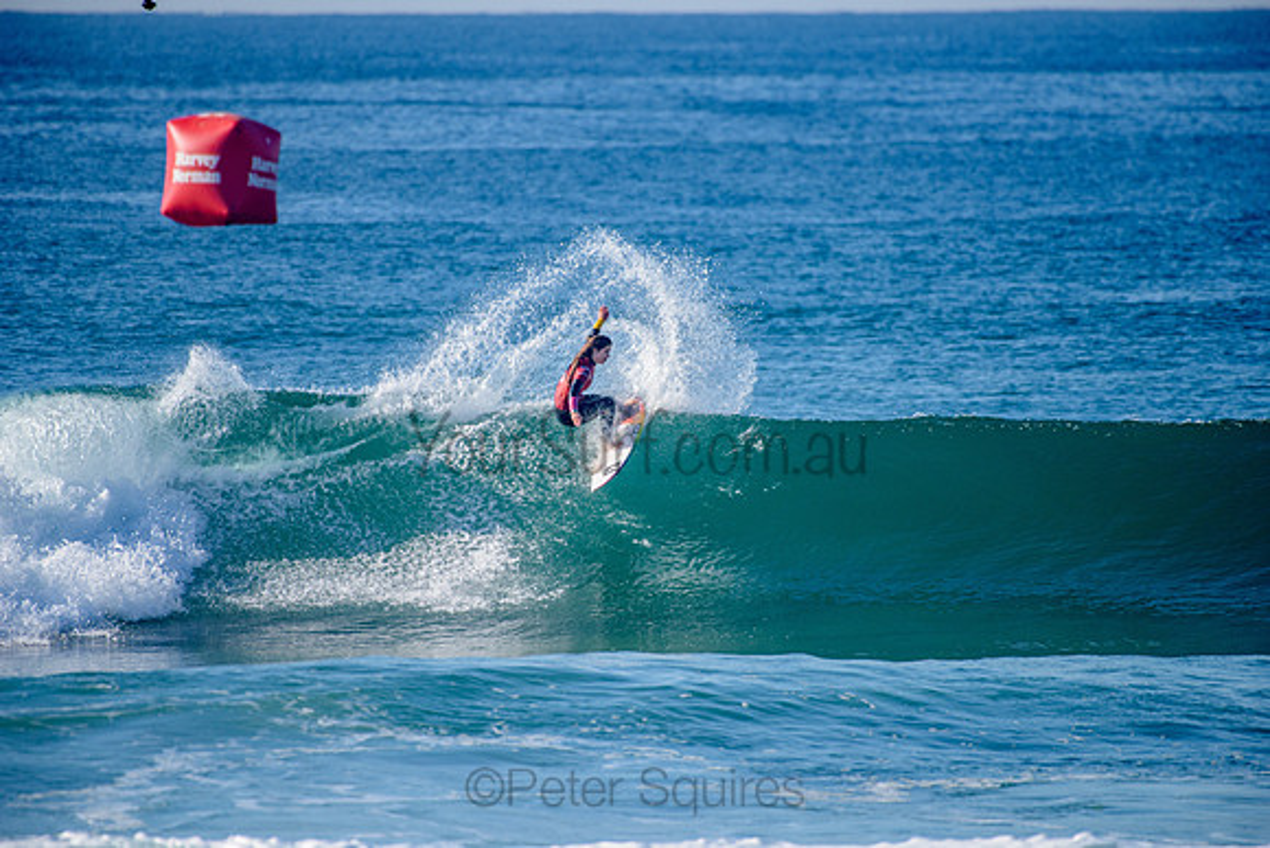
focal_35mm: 500
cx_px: 635
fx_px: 17642
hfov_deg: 4.1
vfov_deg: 2.8
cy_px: 424
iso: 180
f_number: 5.6
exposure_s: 1/1600
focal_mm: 500
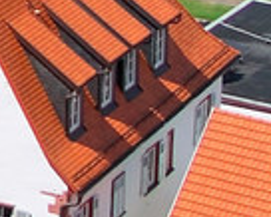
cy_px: -338
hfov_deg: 6.4
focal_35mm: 264
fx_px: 2119
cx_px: -670
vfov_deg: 5.6
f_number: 4.6
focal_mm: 7.81
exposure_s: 1/640
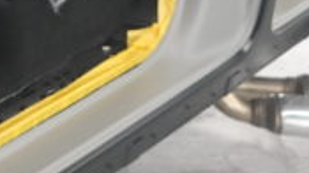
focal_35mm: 178
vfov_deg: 6.4
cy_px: -257
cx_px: -53
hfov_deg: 11.9
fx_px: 1457
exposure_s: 1/160
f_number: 4
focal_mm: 29
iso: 2000
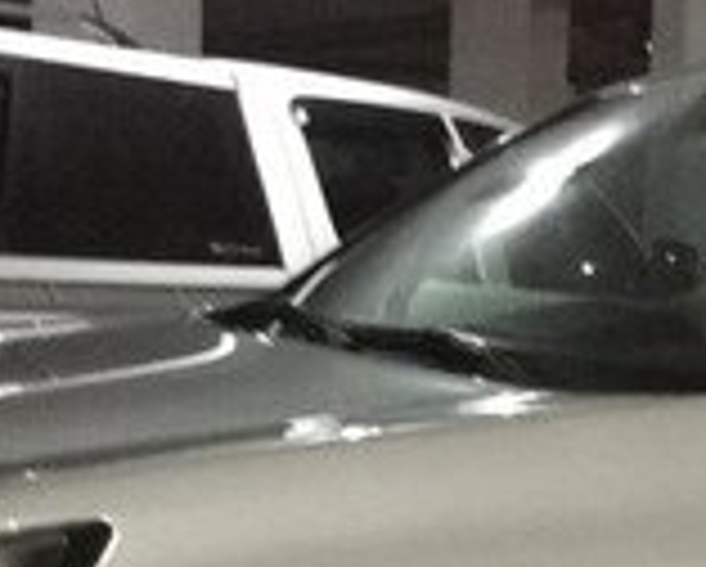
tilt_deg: -12.1
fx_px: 2490
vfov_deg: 12.6
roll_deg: -4.0
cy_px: 745
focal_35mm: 119
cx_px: 823
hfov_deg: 15.6
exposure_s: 1/17
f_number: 2.2
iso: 400
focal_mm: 4.15
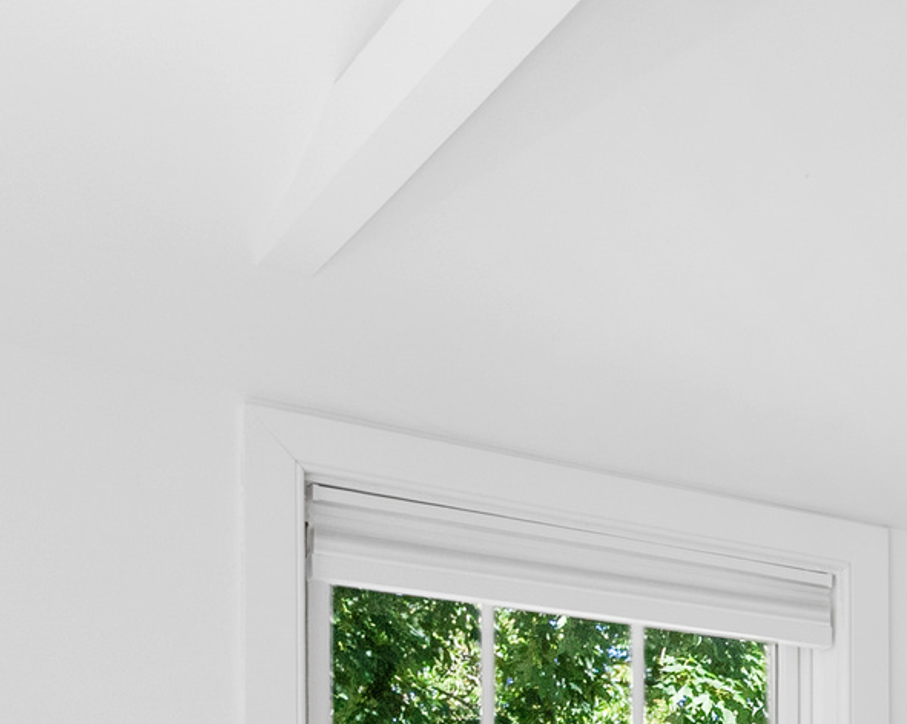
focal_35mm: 83
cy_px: 1130
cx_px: 1421
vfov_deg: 16.6
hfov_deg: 19.5
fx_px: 2227
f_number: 8
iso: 320
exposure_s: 1/8
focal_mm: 17
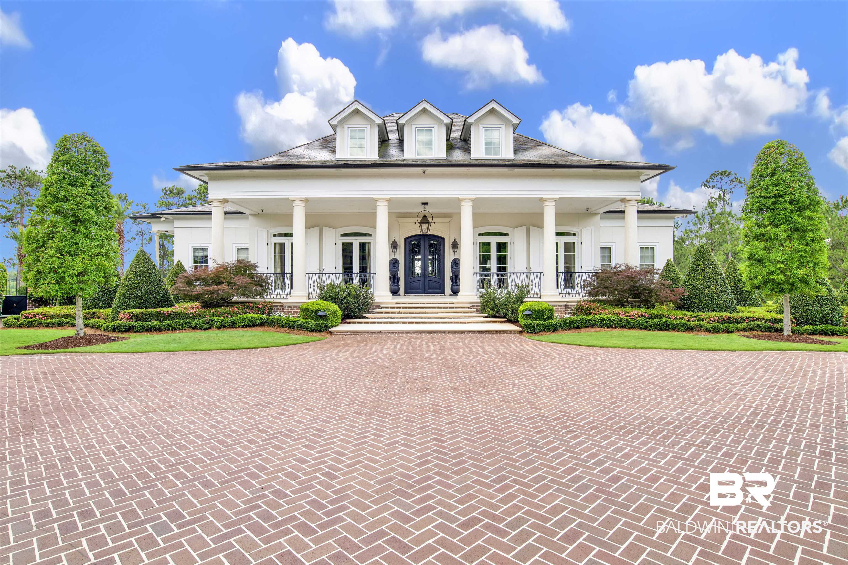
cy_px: 282
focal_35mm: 18
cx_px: 424
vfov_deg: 67.4
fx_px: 424
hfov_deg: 90.0
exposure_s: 1/80
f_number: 11
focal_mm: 18
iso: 200
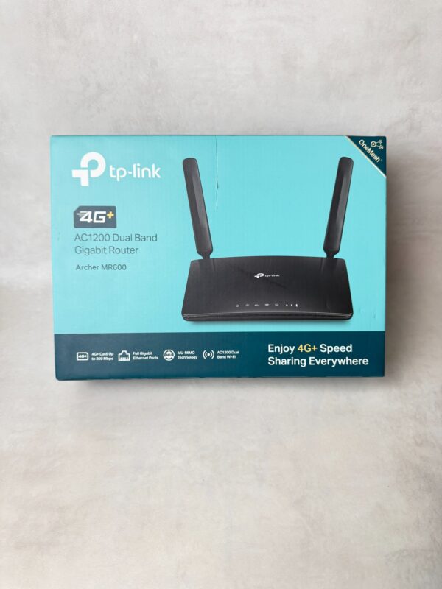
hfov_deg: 56.8
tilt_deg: -42.8
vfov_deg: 71.6
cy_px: 294
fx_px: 409
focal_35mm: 24
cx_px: 221
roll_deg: +0.3
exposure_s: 1/100
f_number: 1.78
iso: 160
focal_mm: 6.76
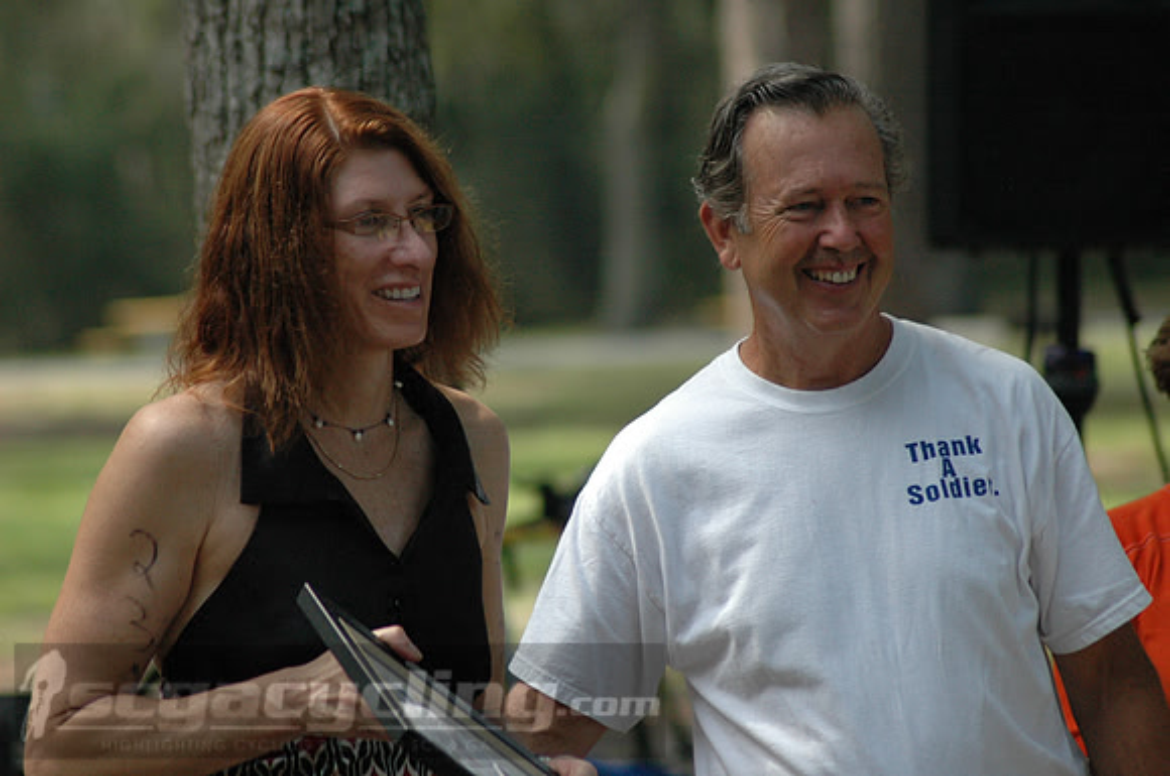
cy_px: 388
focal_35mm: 300
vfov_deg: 4.6
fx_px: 9736
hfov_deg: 6.9
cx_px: 585
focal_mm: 200
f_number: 5
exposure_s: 1/1000
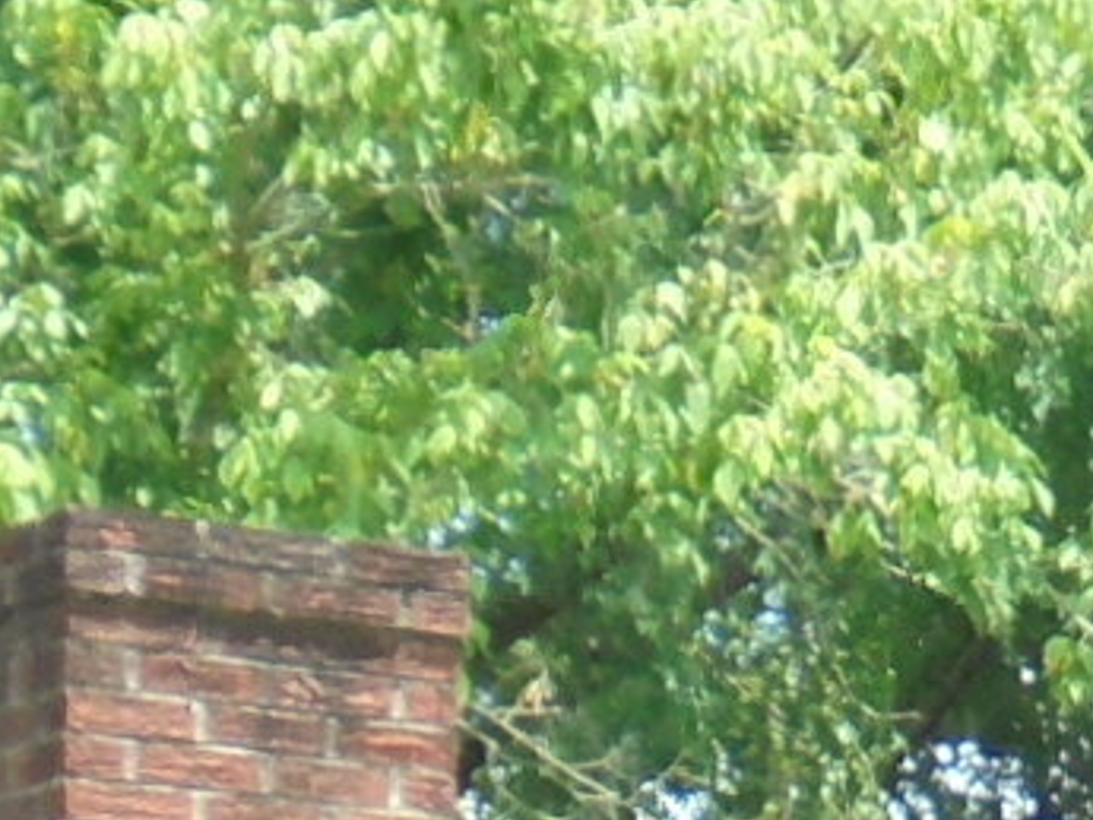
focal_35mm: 323
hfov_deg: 5.8
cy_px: 1732
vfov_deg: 4.5
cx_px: 2934
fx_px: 10202
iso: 100
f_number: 4.5
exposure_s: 1/160
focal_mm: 7.8
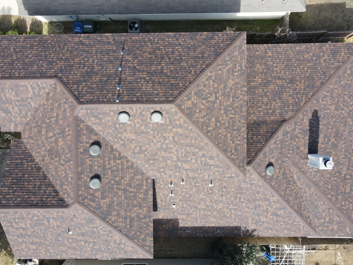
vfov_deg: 51.3
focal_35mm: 27
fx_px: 275
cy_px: 131
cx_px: 173
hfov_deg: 65.3
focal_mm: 4.5
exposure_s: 1/240
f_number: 2.8
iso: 100
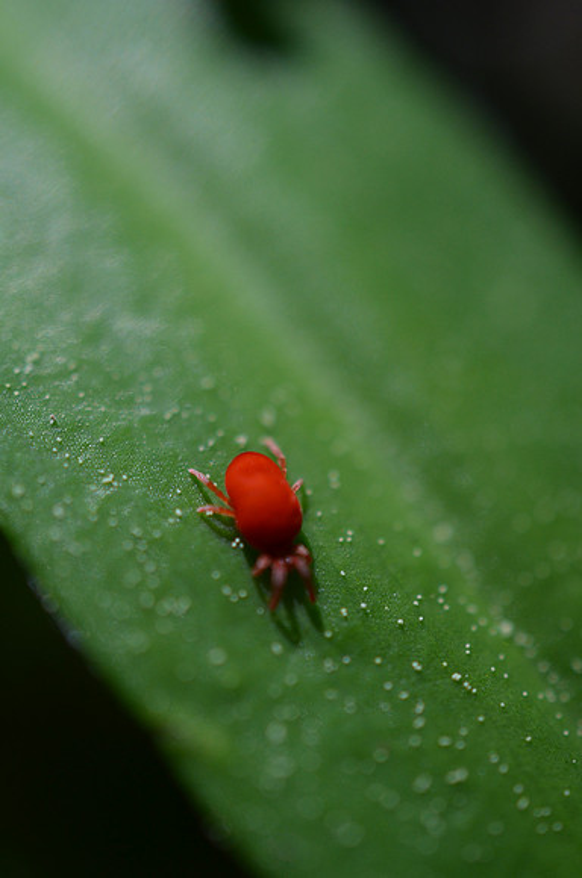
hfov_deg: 22.5
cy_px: 439
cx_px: 291
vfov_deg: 33.5
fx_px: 1462
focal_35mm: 60
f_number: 4.2
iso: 800
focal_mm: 40
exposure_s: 1/800
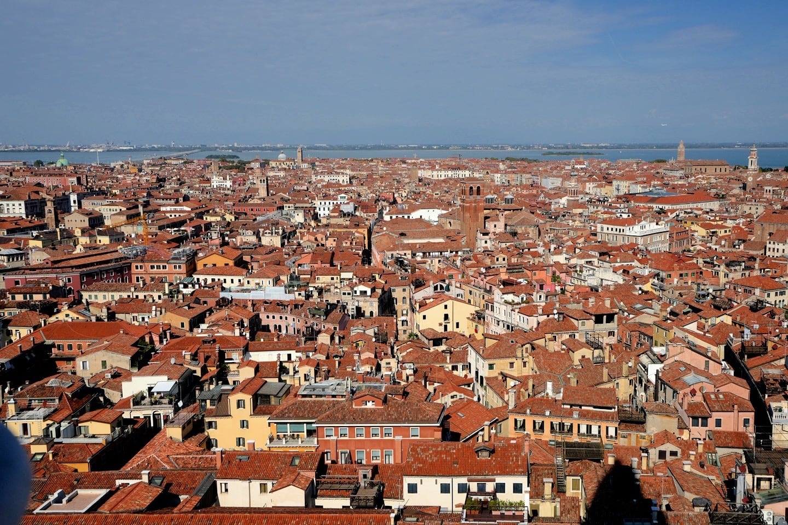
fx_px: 766
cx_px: 394
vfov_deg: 37.9
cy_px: 262
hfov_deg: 54.4
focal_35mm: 35
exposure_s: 1/1000
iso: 100
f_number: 8
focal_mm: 35
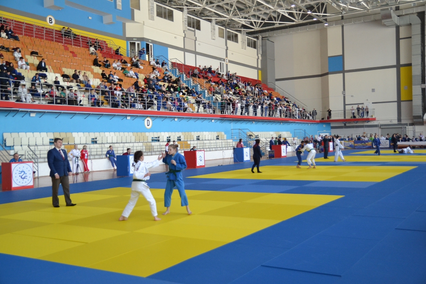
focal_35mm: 39
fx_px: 462
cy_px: 142
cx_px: 213
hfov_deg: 49.5
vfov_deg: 34.2
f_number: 2.8
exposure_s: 1/500
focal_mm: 26
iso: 900
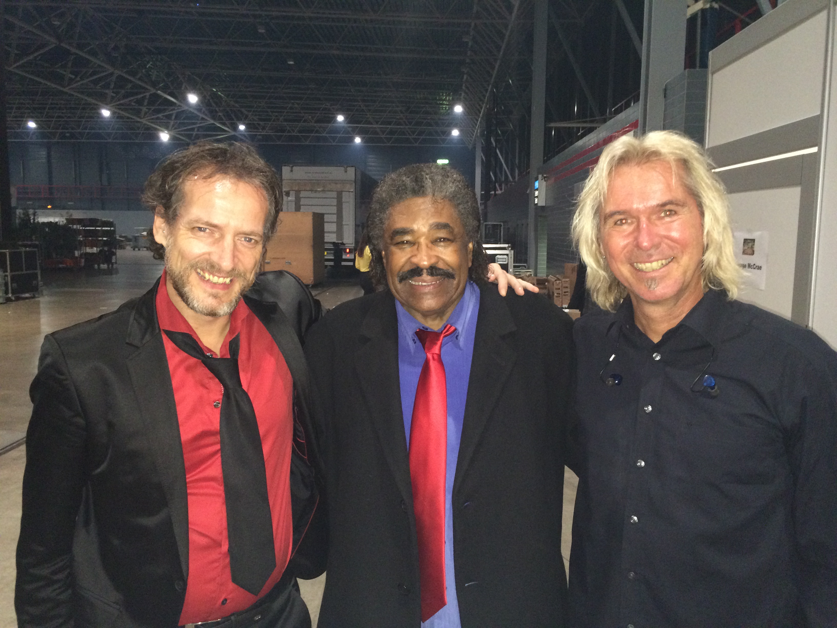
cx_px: 418
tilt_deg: -5.4
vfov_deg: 48.2
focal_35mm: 29
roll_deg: -0.4
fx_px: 701
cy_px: 314
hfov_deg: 61.7
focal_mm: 4.15
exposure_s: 1/16
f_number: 2.2
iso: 320
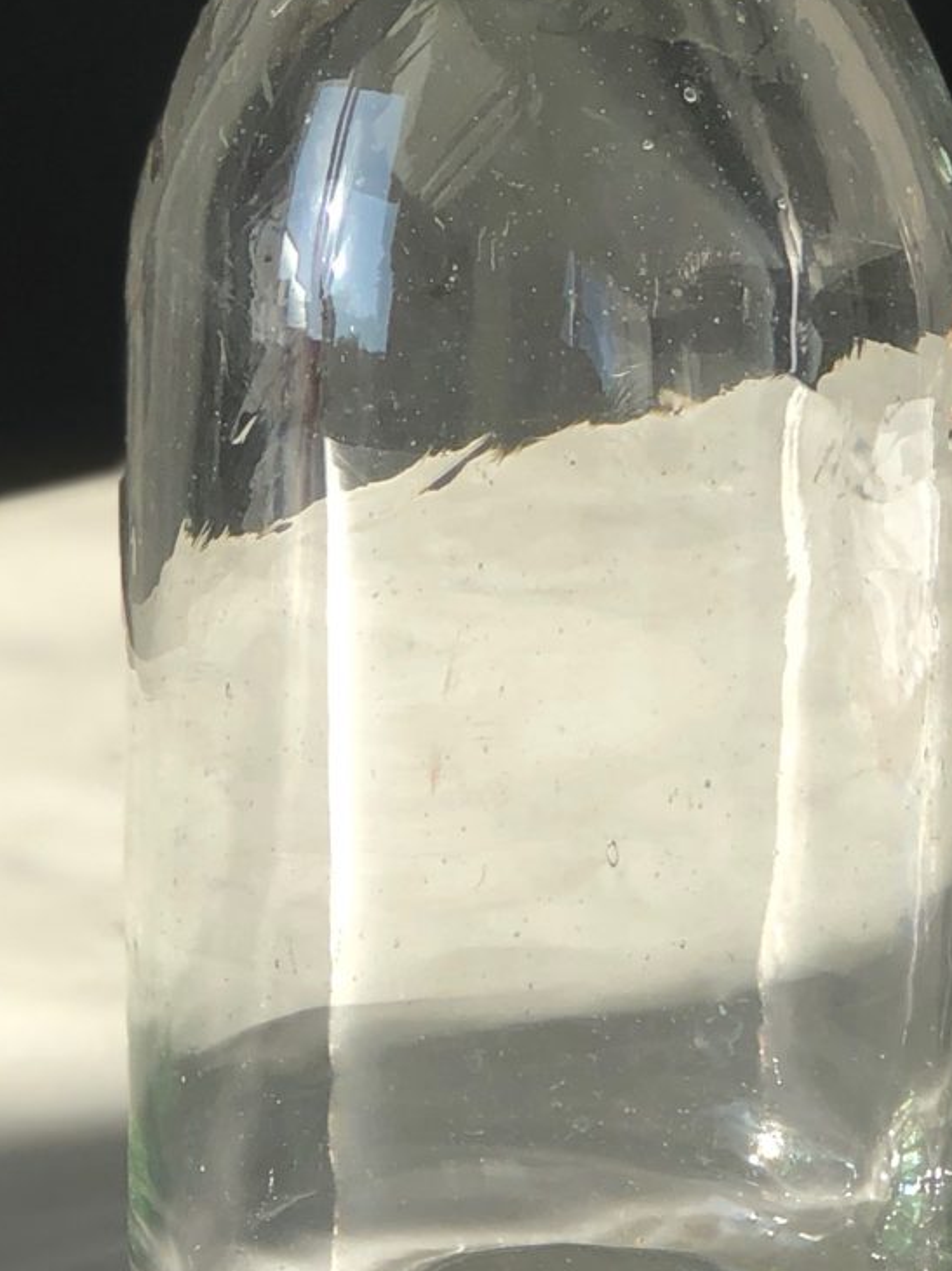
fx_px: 7338
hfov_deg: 7.4
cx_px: 550
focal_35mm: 200
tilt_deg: -9.4
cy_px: 226
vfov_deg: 9.9
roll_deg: +0.1
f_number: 2.8
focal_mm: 6.6
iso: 20
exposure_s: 1/139
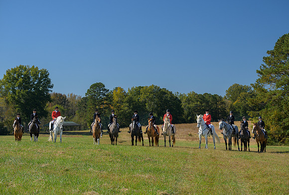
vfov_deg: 19.2
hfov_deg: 28.1
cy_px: 99
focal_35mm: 72
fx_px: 578
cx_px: 149
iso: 200
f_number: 4
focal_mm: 70
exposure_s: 1/800
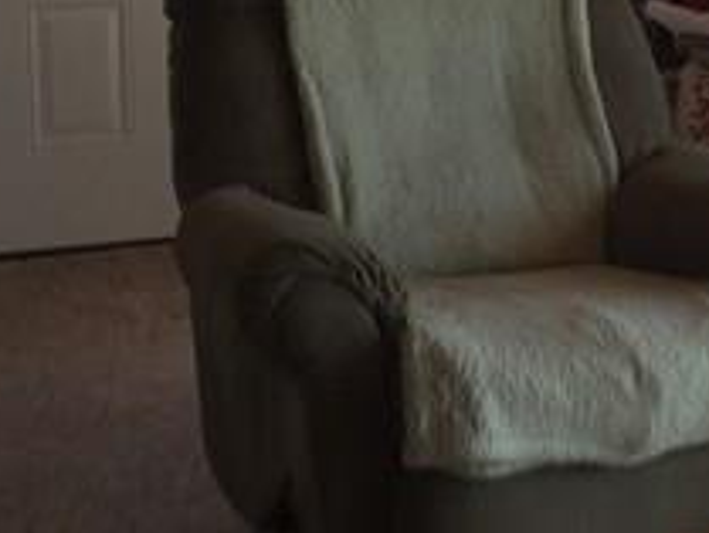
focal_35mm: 142
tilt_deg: -9.9
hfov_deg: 13.9
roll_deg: -0.8
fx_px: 2910
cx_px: 434
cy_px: 75
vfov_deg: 10.4
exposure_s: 1/122
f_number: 2.2
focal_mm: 4.15
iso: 32
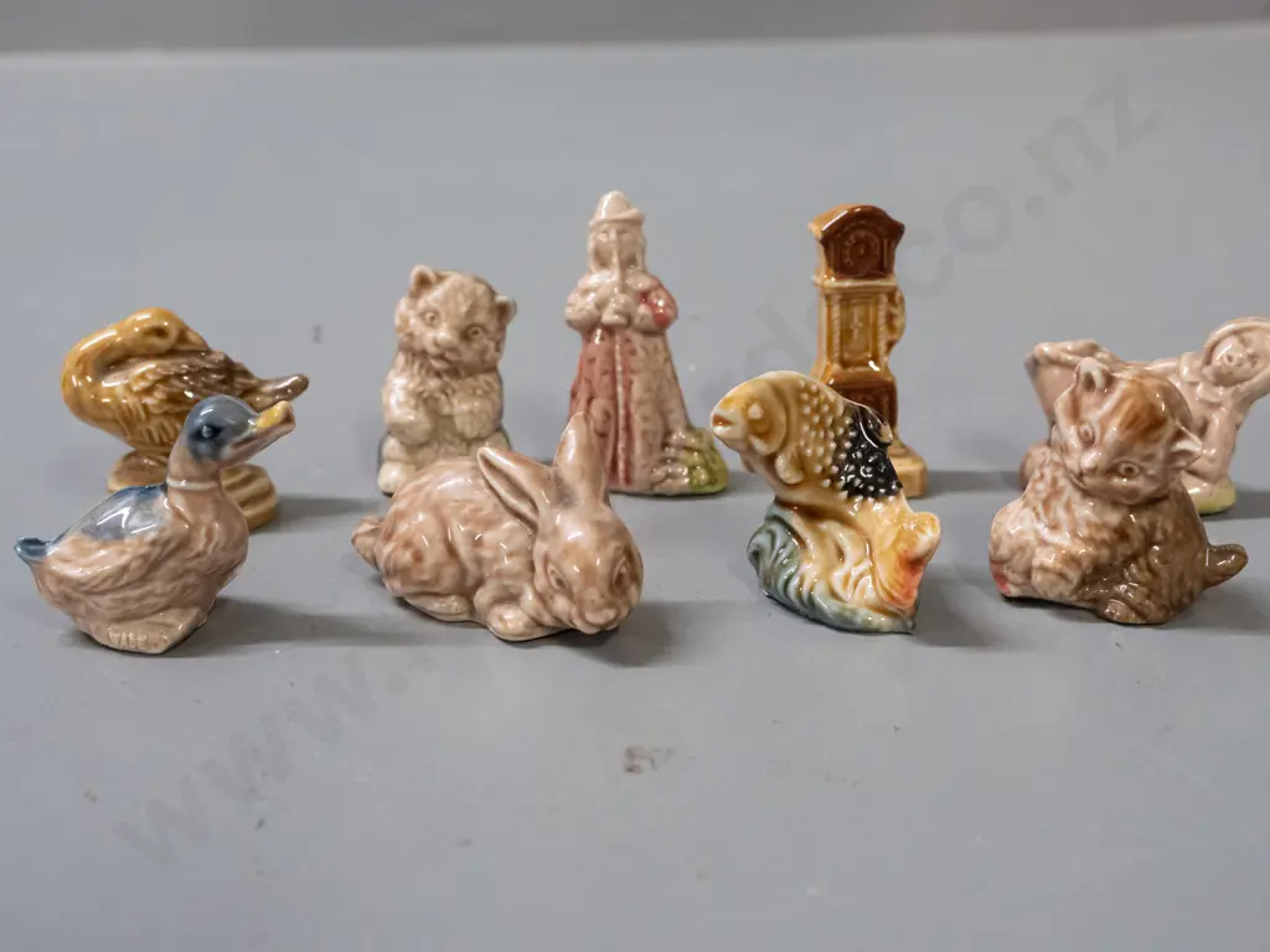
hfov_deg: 46.8
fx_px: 1468
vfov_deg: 36.0
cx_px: 635
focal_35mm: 40
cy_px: 476
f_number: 5.6
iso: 3200
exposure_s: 1/100
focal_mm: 20
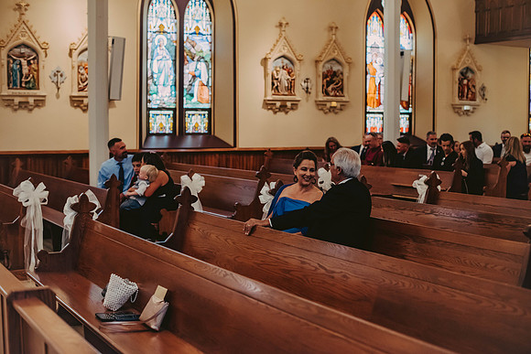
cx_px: 266
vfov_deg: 27.0
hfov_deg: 39.6
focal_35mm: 50
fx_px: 738
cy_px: 177
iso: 1250
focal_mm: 50
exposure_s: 1/160
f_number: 2.2
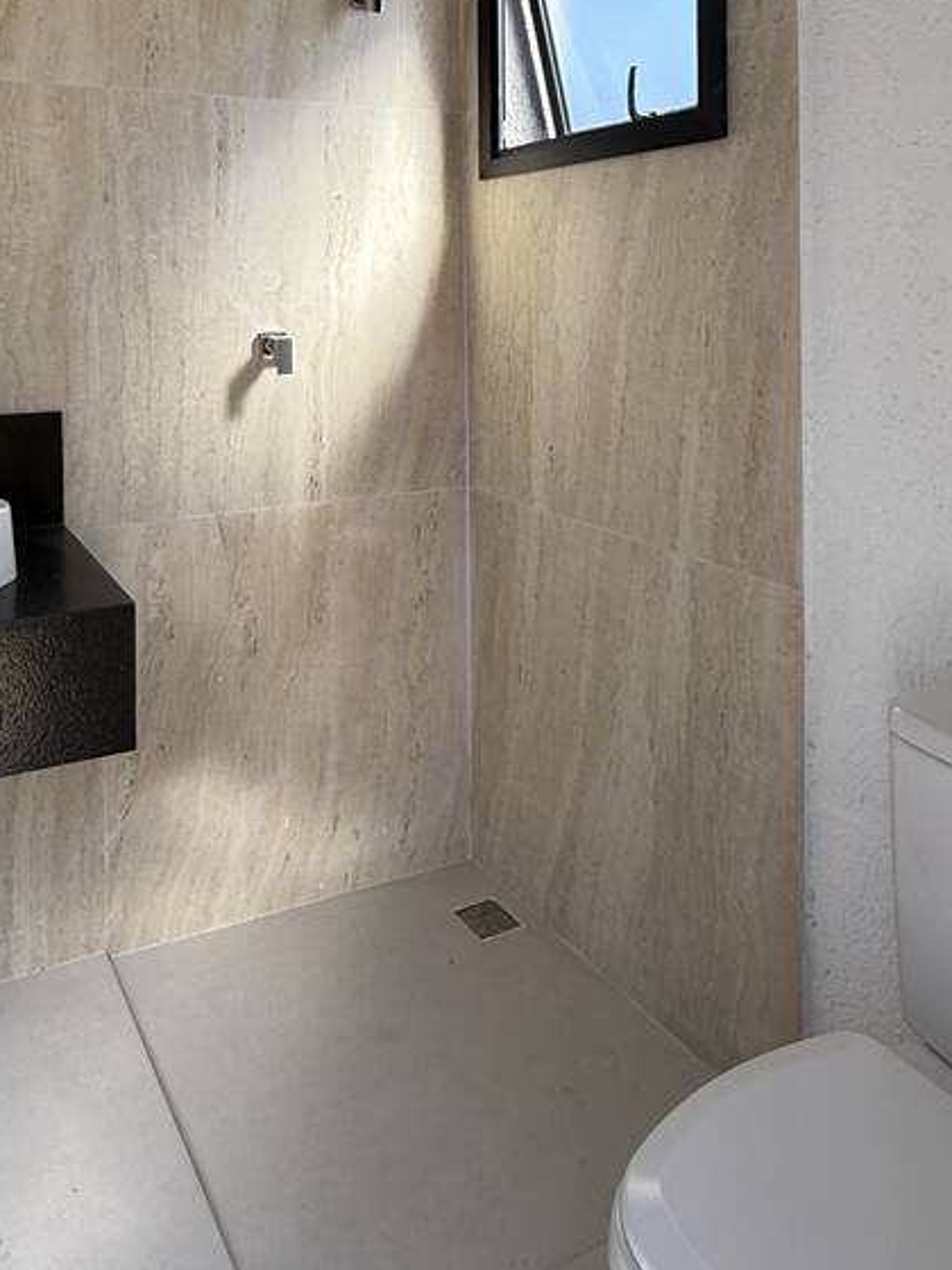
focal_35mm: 27
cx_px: 277
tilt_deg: +0.3
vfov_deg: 61.3
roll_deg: +0.7
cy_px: 302
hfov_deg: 49.9
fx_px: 990
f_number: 2.2
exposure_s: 1/442
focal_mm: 2.22
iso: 64
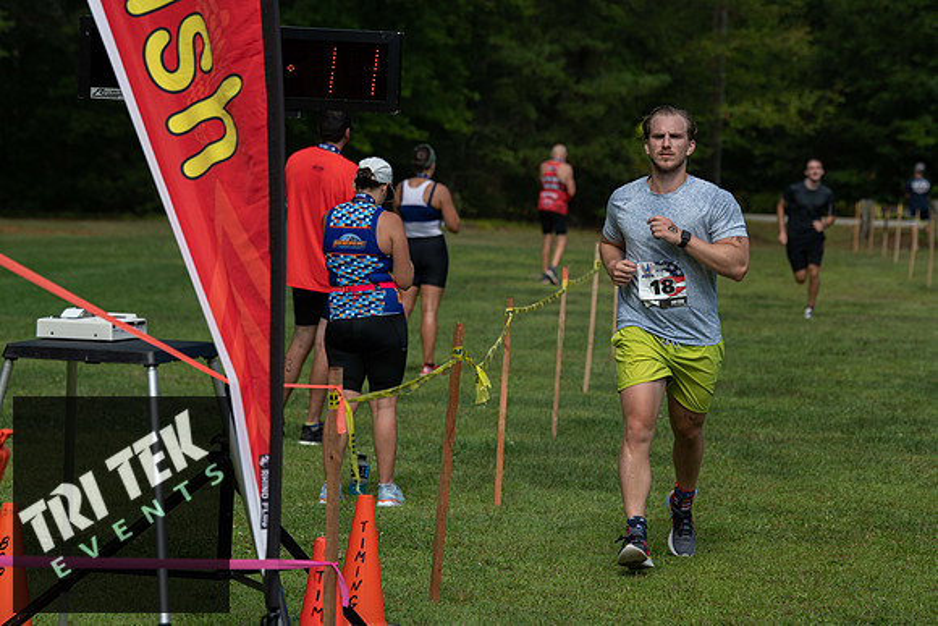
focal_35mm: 150
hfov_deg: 13.7
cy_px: 313
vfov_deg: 9.2
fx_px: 3909
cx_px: 469
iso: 200
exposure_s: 1/1000
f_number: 5.6
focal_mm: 150
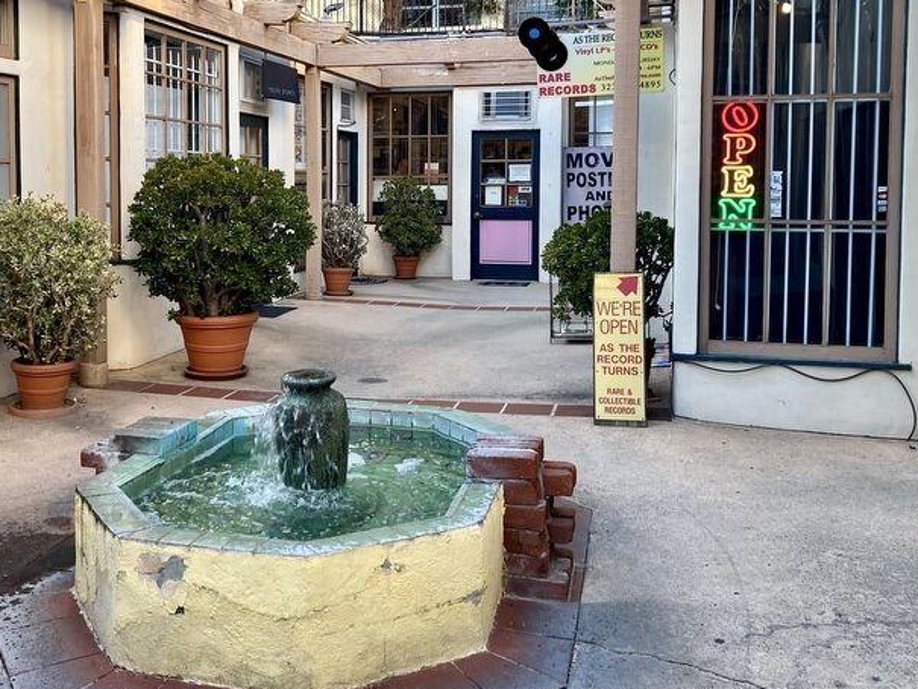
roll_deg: +0.3
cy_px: 244
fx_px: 981
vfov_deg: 38.3
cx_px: 378
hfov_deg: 49.9
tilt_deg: -2.6
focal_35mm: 37
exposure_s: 1/120
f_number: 1.8
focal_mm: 3.99
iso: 40
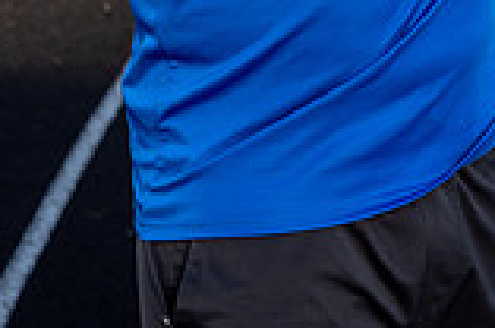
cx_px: 372
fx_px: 2484
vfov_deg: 7.2
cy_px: -356
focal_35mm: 181
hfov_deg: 11.4
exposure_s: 1/250
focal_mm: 63
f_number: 5.6
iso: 320
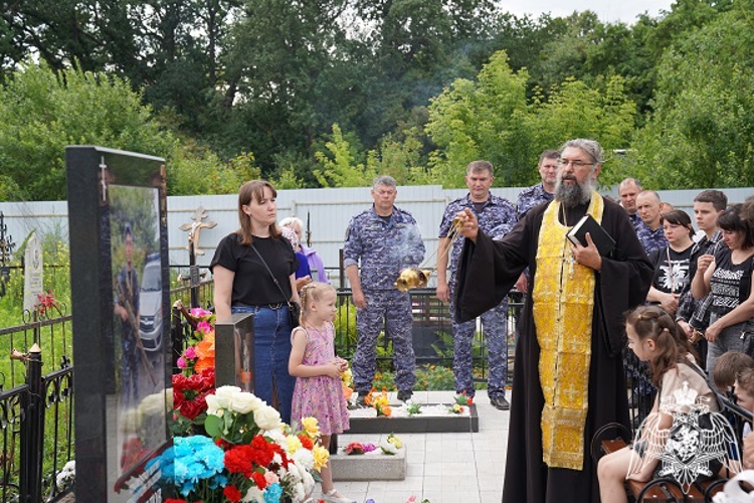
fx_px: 1047
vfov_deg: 27.0
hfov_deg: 39.6
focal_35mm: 50
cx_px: 377
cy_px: 252
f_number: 4.5
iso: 100
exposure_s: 1/320
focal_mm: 50
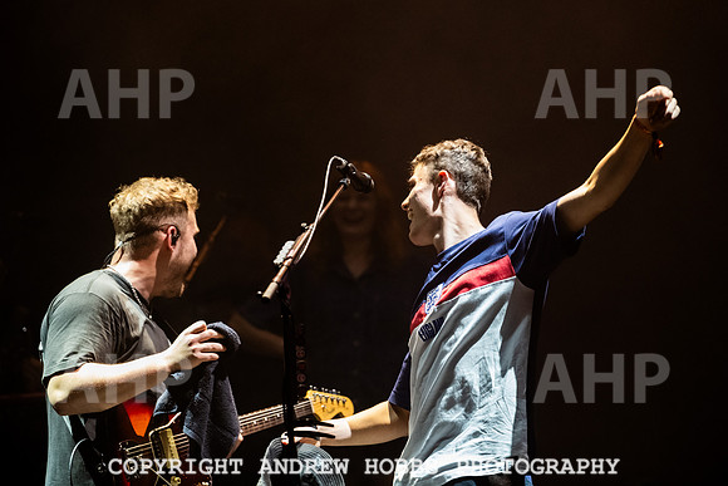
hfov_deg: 9.5
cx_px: 335
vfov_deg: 6.3
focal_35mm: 217
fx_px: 4393
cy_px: 201
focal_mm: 185
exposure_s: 1/400
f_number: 2.8
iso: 4000
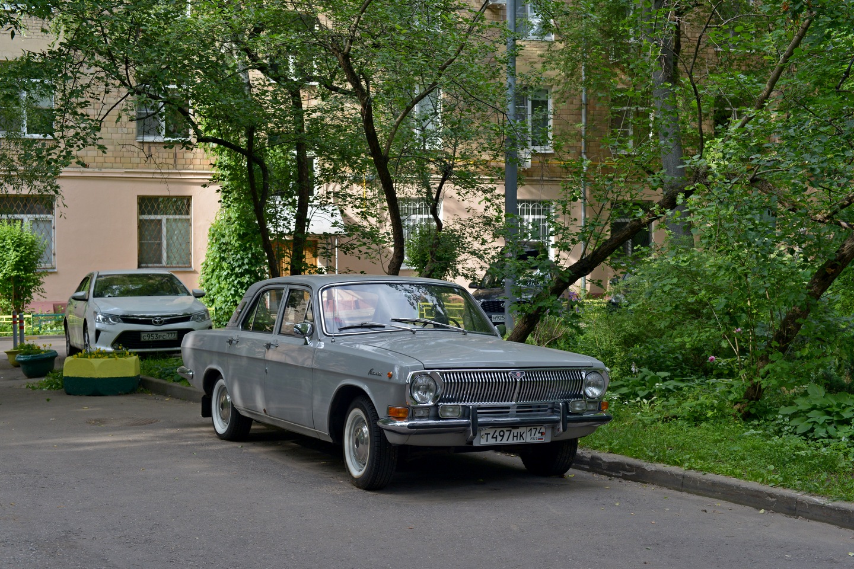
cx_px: 427
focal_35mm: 50
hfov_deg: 39.6
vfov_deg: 27.0
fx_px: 1186
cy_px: 284
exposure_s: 1/320
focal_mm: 50
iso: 320
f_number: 5.6
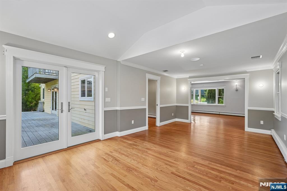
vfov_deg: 72.0
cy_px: 96
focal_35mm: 16
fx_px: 131
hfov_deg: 95.0
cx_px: 144
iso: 400
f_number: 8
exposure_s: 1/25
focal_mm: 16.5
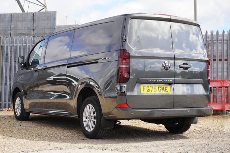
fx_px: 393
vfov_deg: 22.1
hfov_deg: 32.6
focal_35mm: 62
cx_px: 115
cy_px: 76
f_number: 6.7
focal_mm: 41
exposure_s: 1/90
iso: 100
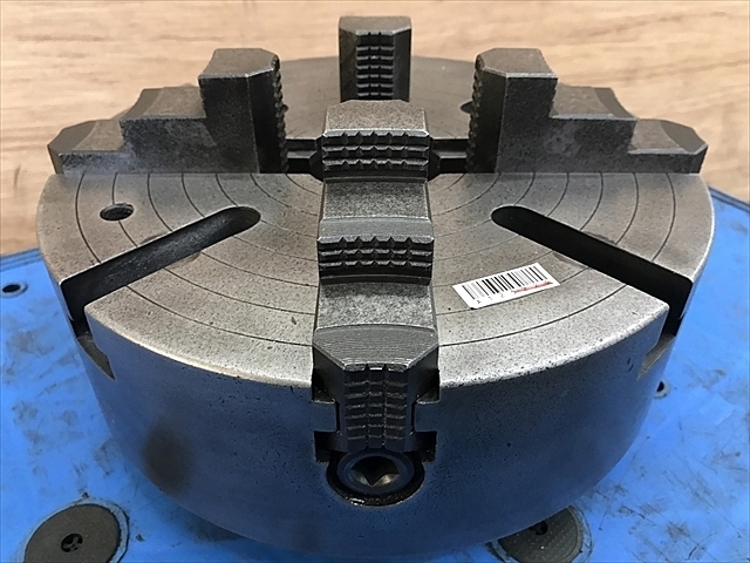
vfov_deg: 49.7
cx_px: 375
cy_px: 282
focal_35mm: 28
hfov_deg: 63.4
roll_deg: -0.9
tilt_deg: -37.2
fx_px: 607
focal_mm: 3.99
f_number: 1.8
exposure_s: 1/44
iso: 125
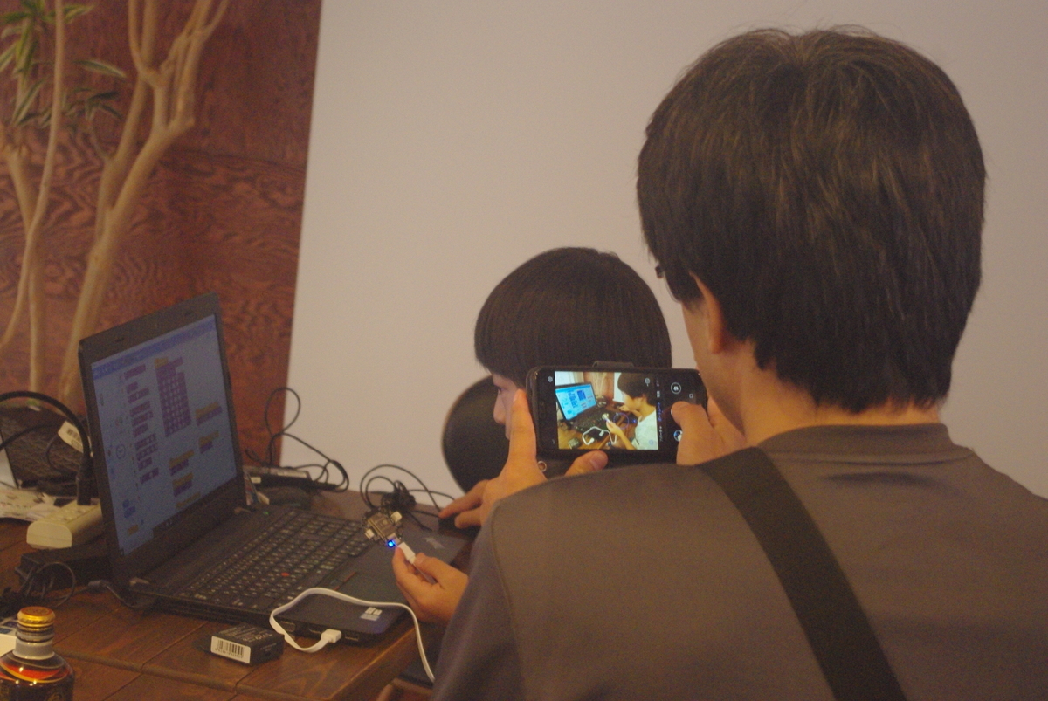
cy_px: 350
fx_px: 2186
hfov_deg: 27.0
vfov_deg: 18.2
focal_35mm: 75
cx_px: 524
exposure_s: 1/50
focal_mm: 50
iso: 1600
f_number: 5.6
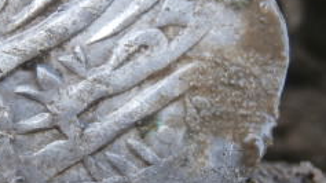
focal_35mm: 112
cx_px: 91
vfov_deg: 10.8
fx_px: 968
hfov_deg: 19.0
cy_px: 100
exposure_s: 1/60
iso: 100
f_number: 3.9
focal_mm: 6.67
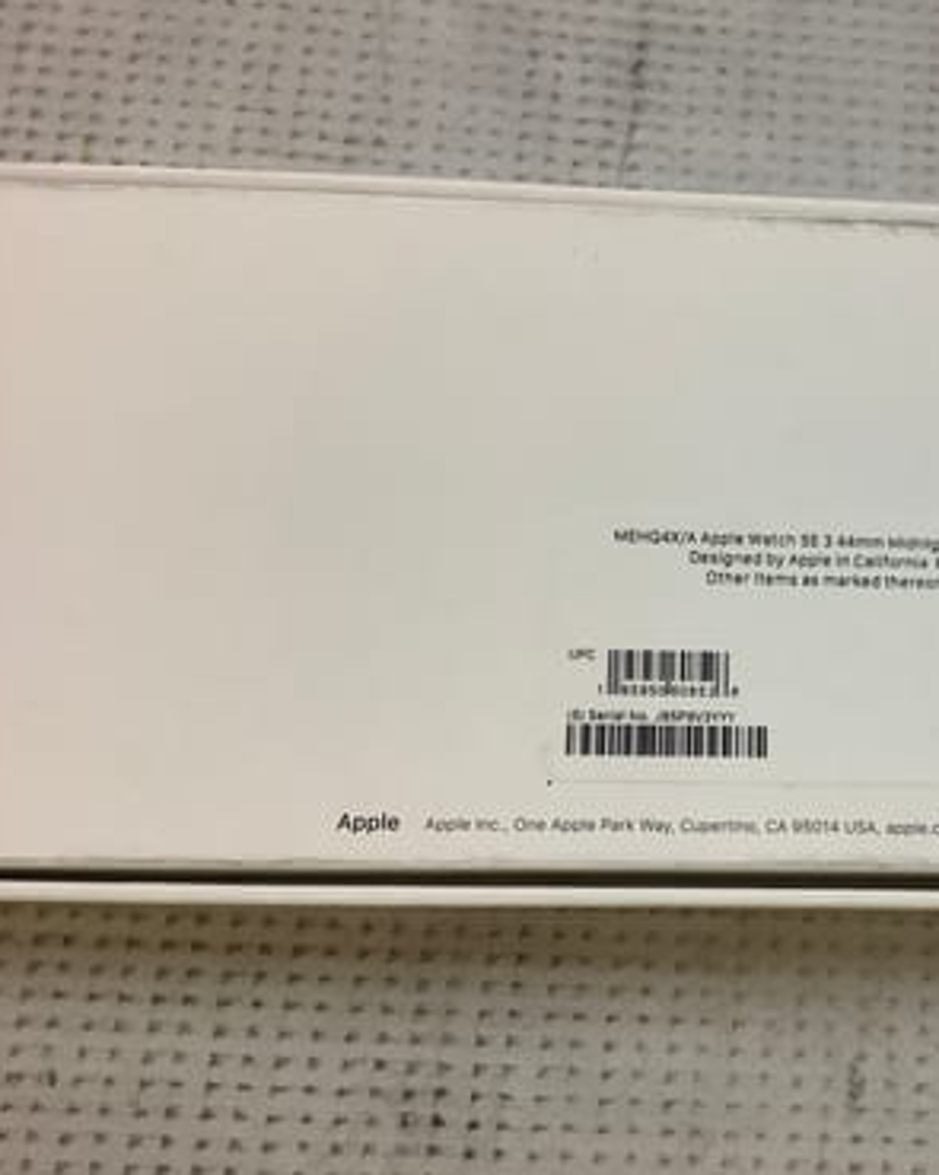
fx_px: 1425
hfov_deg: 35.0
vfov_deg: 44.8
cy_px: 584
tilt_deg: -75.0
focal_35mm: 41
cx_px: 783
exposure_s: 1/50
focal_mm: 3.3
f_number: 2.4
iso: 100
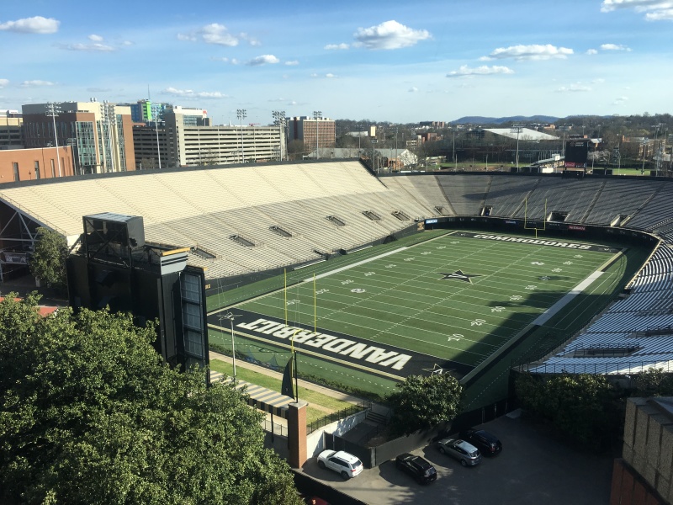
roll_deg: +0.7
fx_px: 564
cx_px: 336
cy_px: 252
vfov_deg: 48.2
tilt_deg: -11.5
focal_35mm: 29
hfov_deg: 61.7
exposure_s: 1/864
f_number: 2.2
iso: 25
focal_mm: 4.15
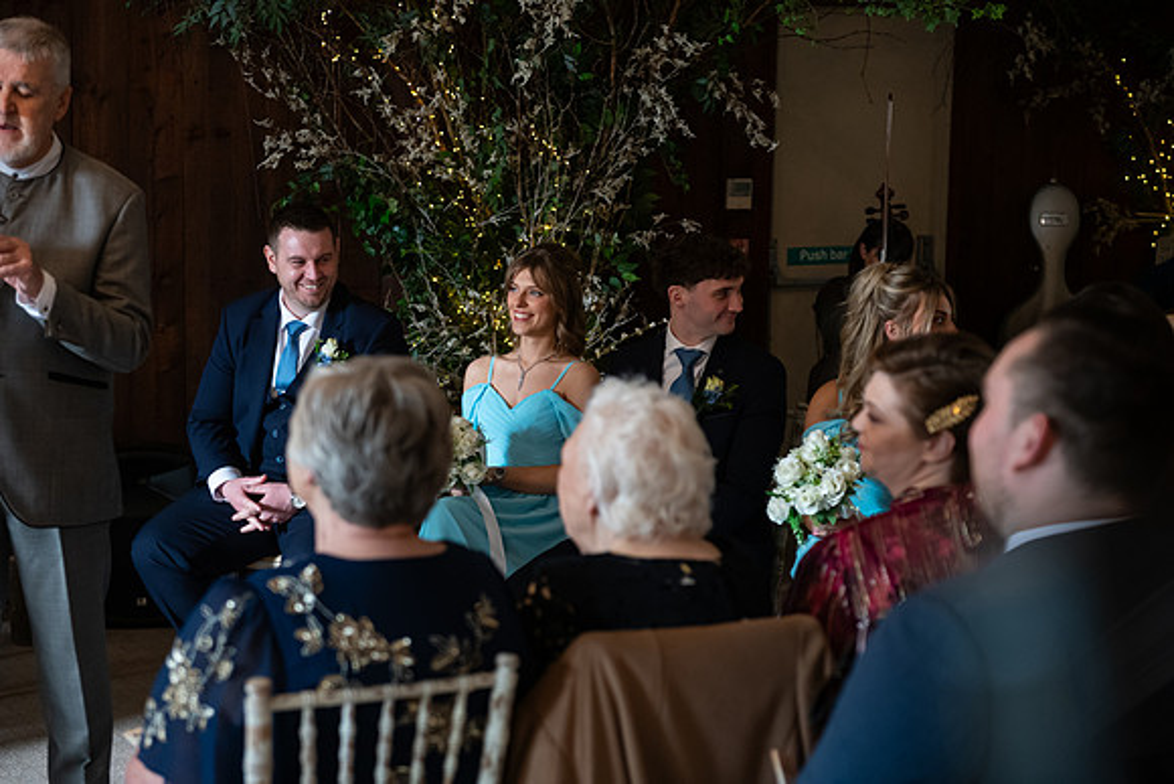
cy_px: 392
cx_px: 587
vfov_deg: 19.5
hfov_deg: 28.8
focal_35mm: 70
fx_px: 2283
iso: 1000
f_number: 3.5
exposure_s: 1/160
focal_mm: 70
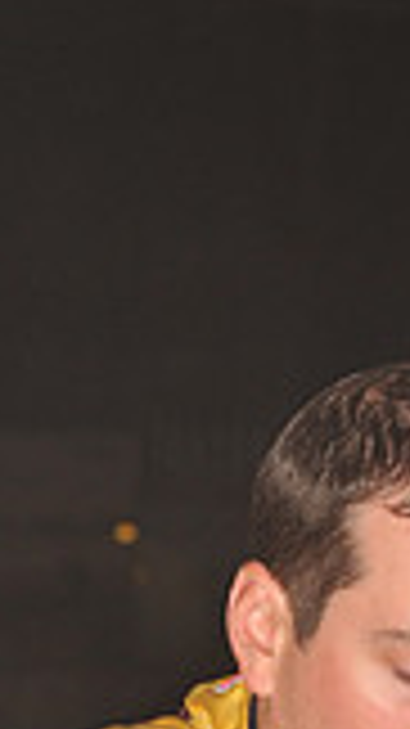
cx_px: 360
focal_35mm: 419
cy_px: 1206
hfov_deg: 2.9
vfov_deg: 5.1
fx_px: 8107
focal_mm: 112
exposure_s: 1/320
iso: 640
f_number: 9
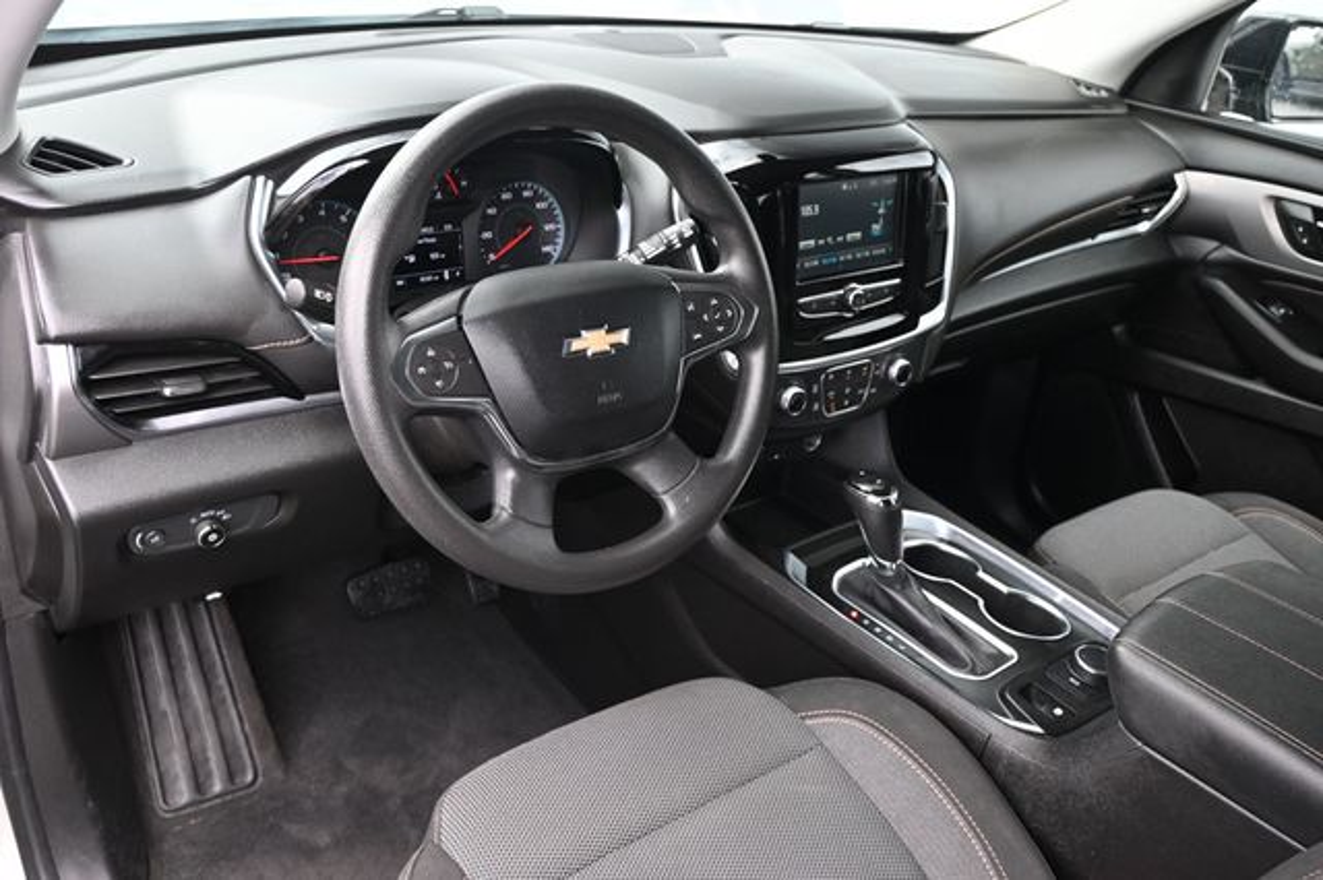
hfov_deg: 62.0
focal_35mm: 30
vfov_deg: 43.6
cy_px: 440
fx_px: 1102
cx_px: 662
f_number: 3.8
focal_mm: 20
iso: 450
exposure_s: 1/125
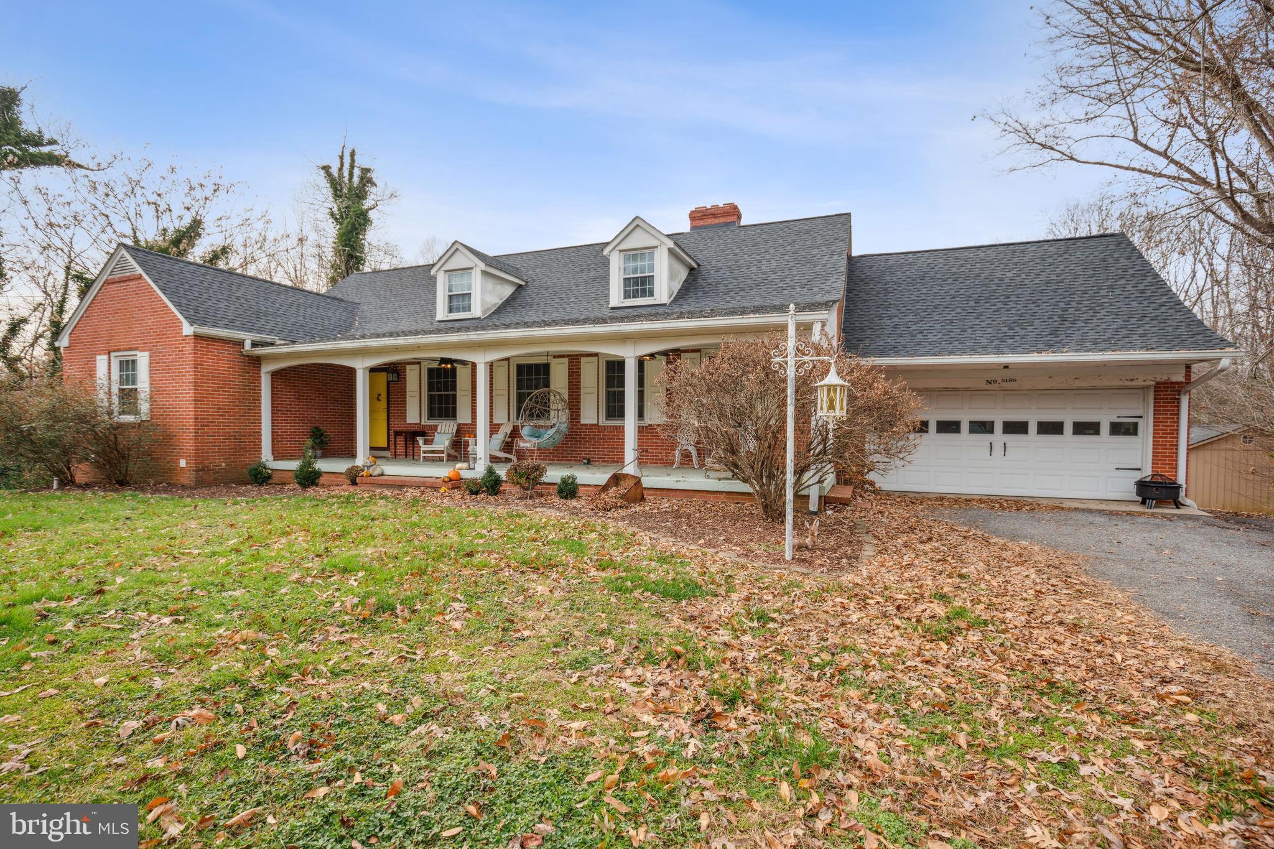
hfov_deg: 96.7
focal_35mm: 16
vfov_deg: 73.7
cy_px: 424
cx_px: 637
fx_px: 566
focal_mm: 16
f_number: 5.6
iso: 100
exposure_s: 1/1600
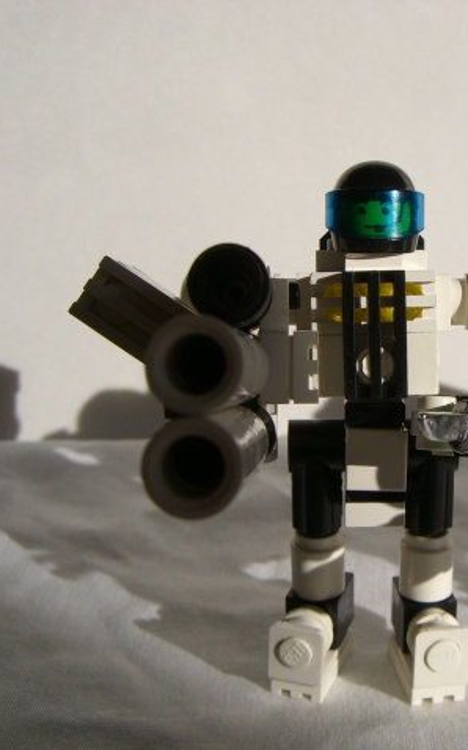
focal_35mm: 54
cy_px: 374
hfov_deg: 23.6
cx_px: 367
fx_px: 1102
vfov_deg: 37.5
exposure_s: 1/1250
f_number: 4.3
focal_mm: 6.2
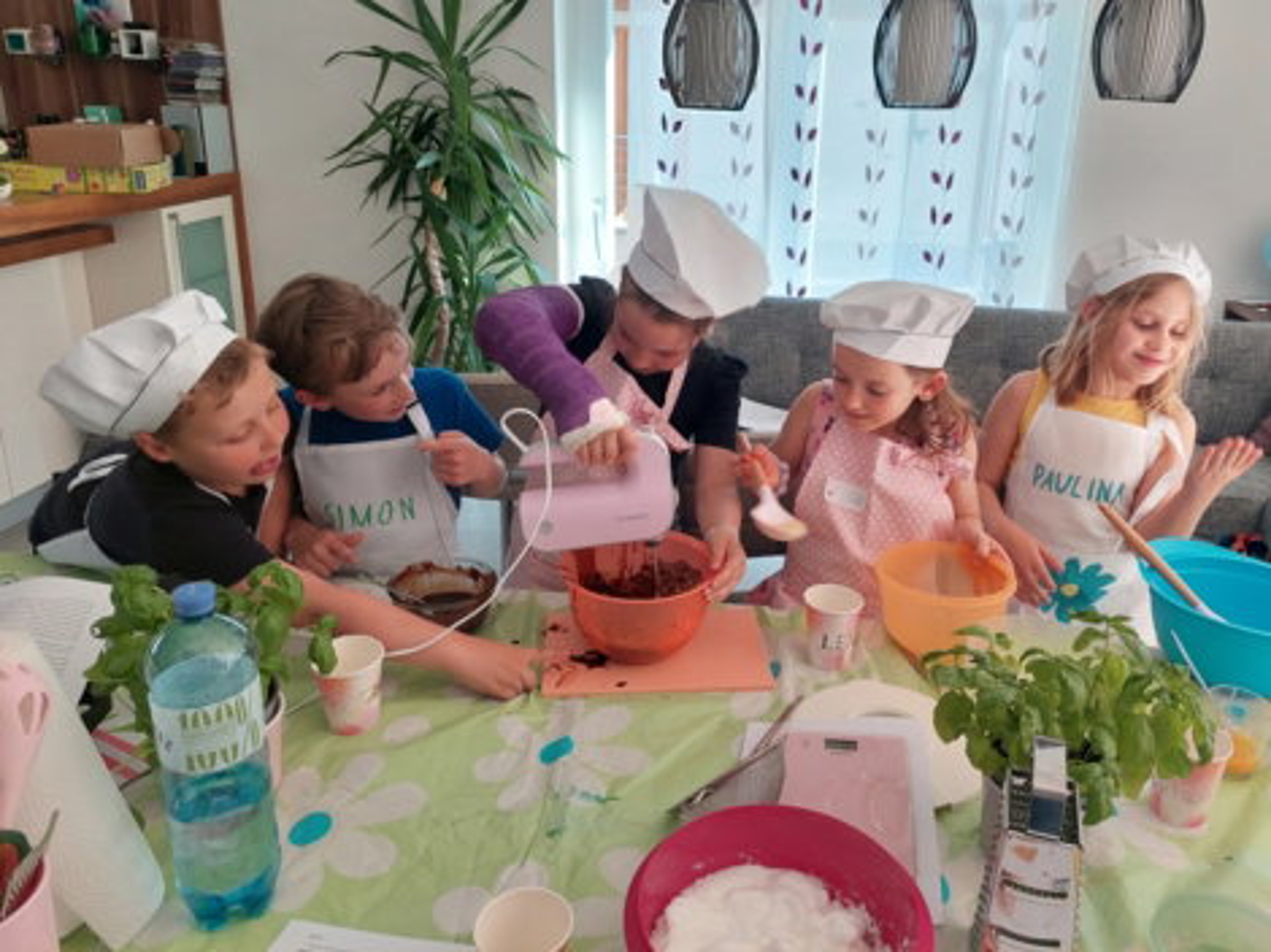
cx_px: 636
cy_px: 476
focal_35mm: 24
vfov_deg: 56.8
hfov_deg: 71.6
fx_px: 881
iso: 50
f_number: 1.8
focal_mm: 5.23
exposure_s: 1/50
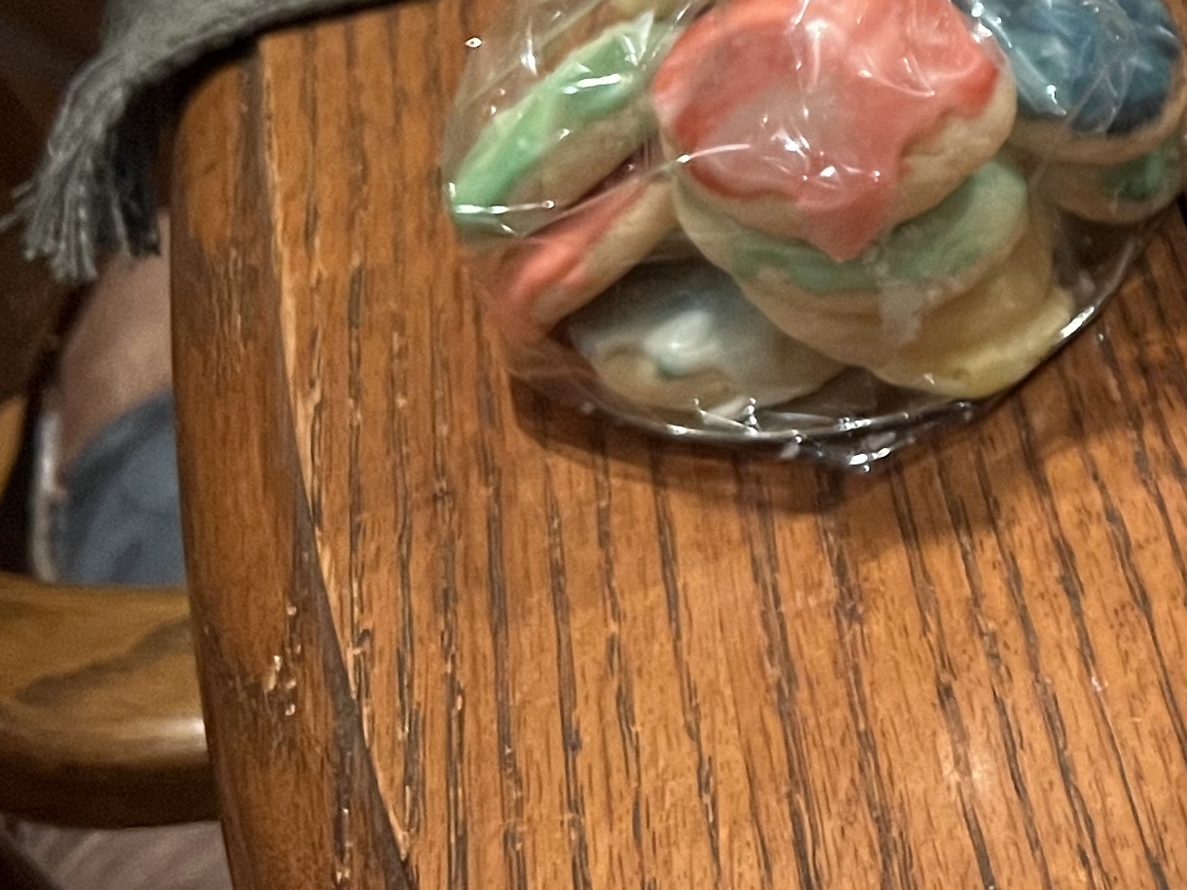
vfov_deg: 16.7
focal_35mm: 86
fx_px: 2949
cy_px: -56
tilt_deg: -31.3
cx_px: 1760
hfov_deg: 19.8
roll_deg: +4.1
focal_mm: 5.7
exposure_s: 1/30
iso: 500
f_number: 1.5
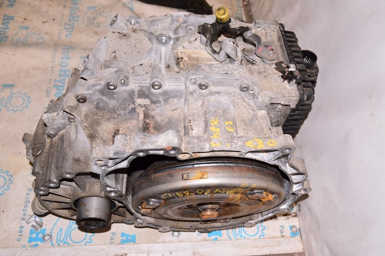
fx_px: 369
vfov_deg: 38.3
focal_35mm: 34
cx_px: 192
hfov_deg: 55.1
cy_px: 128
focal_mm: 23
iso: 1600
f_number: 8
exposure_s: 1/100
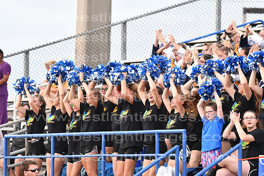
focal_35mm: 450
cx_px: 132
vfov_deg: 3.1
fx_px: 3301
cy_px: 88
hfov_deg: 4.6
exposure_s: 1/640
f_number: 5.6
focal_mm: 300
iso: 3200
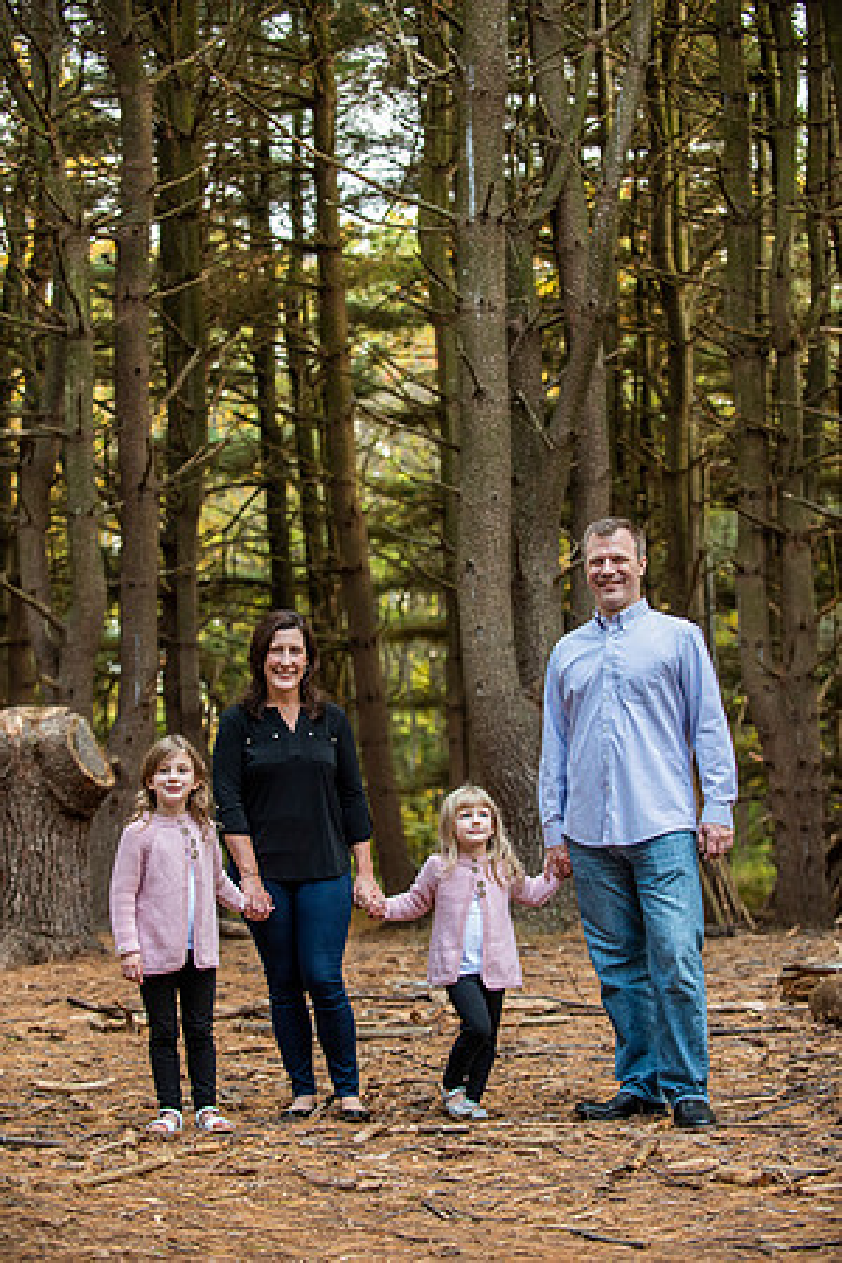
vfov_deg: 28.8
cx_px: 421
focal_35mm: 70
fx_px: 2456
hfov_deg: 19.5
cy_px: 632
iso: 1000
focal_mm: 70
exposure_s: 1/160
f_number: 3.5
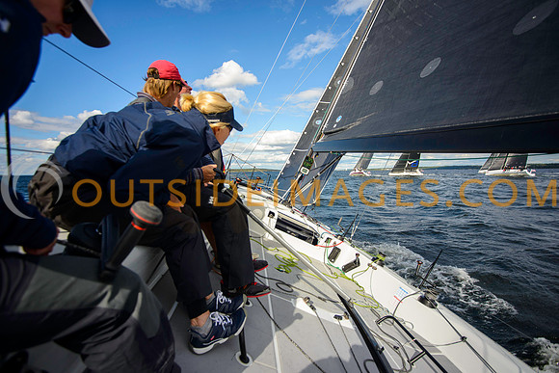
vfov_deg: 75.6
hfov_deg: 98.6
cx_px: 280
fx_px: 240
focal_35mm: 15
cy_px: 186
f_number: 4
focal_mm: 15
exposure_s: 1/2000
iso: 400
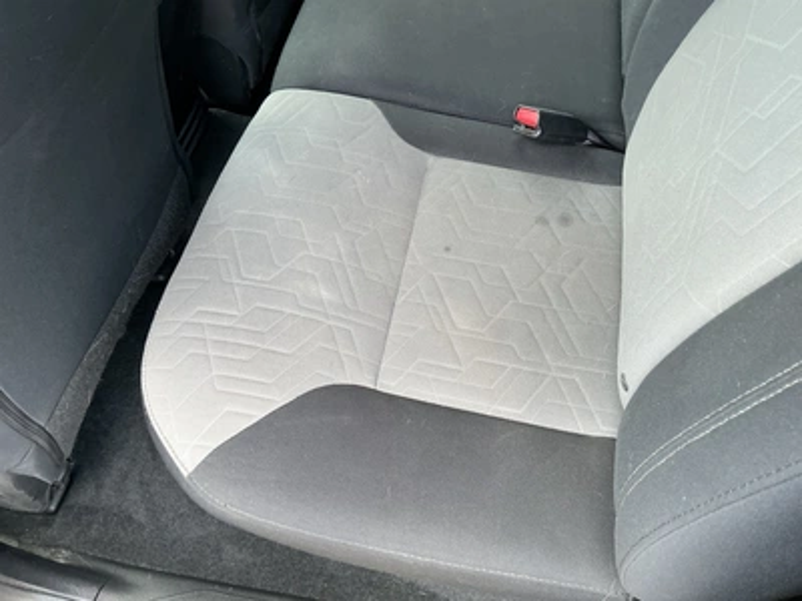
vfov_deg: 49.7
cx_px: 401
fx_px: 649
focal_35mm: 28
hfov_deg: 63.4
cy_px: 300
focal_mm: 3
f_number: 1.8
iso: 64
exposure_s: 1/86
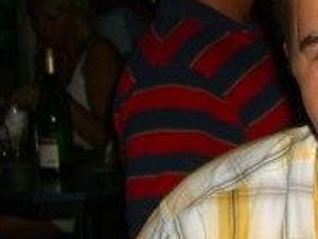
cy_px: 103
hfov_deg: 15.3
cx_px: 413
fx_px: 1131
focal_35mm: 123
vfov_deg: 12.1
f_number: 2.8
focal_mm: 7.9
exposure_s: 1/60
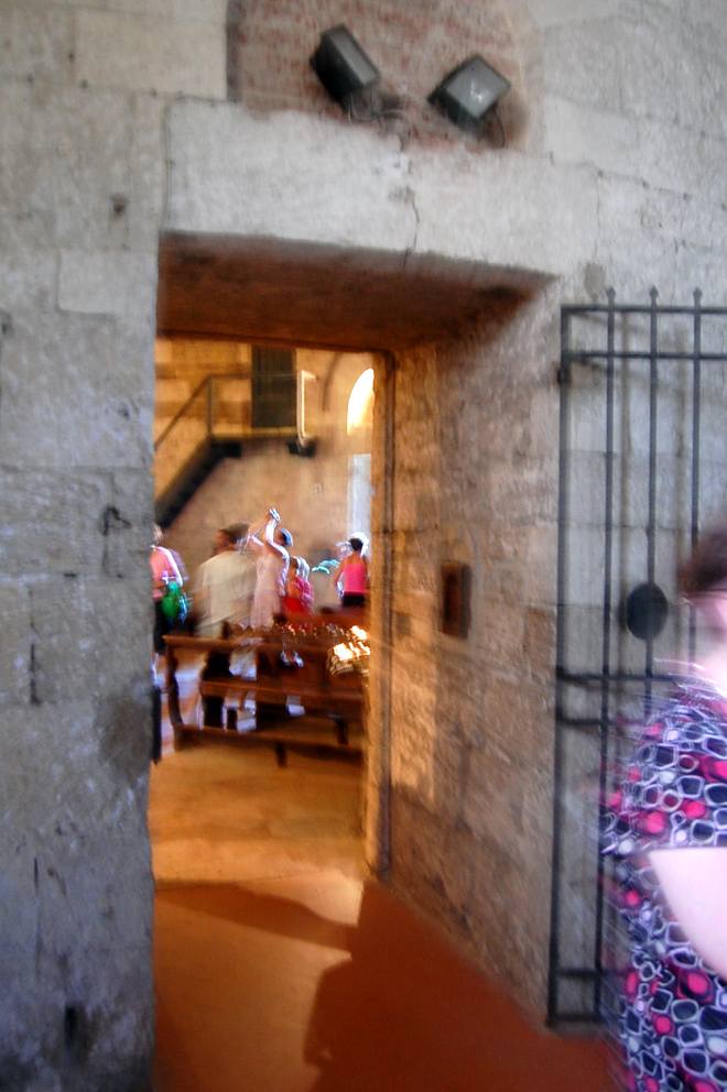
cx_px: 364
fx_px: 1001
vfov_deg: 57.3
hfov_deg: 39.9
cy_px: 546
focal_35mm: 33
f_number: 5
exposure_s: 1/3
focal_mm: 22
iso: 800
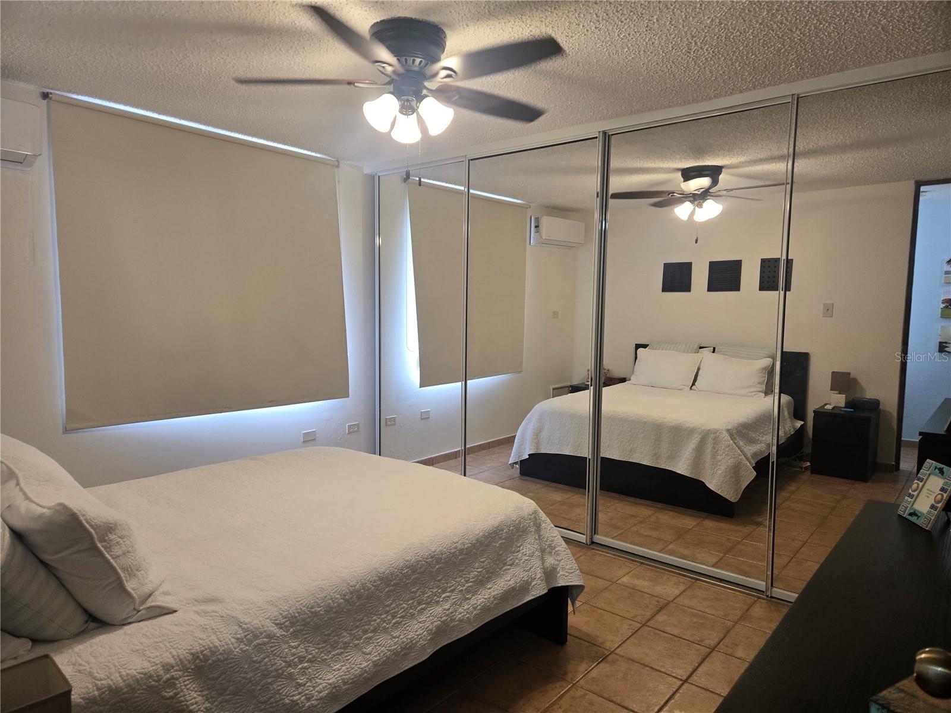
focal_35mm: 23
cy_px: 356
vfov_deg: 58.9
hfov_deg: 73.9
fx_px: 632
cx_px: 476
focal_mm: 5.4
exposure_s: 1/120
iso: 125
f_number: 1.8
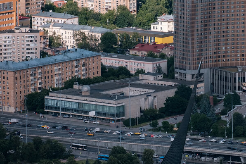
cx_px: 171
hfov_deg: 5.0
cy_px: 99
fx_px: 2808
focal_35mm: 411
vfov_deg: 3.3
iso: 800
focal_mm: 135.7
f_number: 7.1
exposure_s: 1/1600
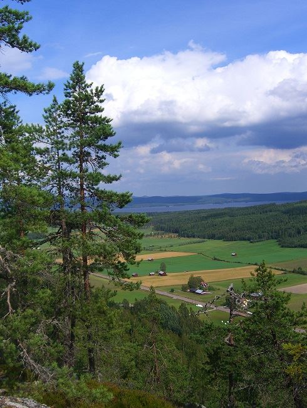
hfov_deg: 37.7
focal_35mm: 38
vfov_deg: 49.0
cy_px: 204
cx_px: 154
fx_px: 449
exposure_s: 1/250
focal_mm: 7.9
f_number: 8
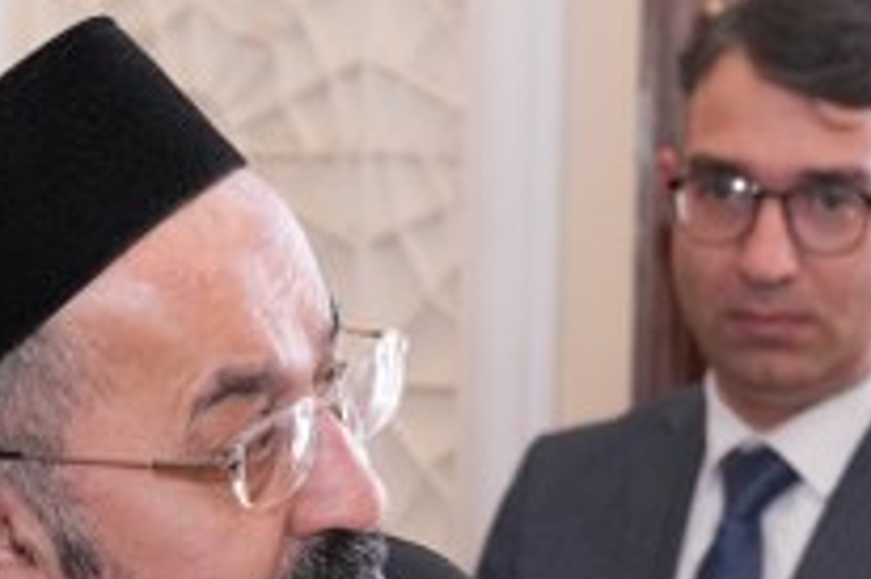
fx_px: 5294
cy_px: 1033
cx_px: 448
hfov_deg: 9.4
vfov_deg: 6.1
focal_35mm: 219
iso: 2000
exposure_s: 1/200
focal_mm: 44
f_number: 4
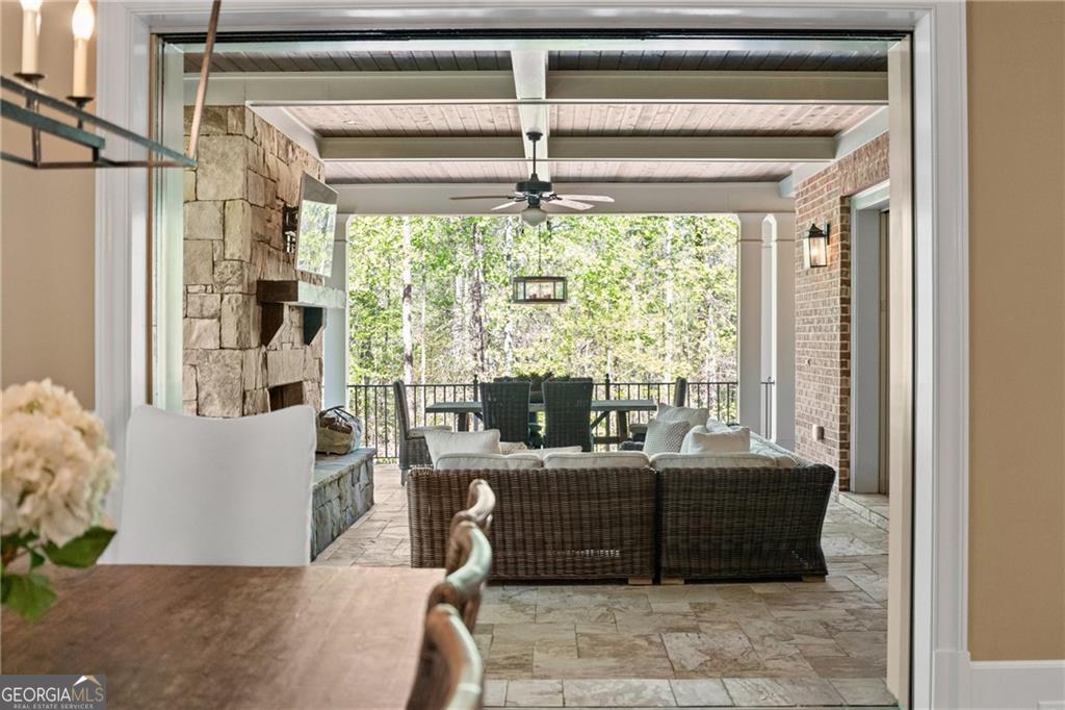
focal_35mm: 34
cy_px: 355
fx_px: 1020
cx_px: 532
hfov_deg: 55.1
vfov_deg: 38.3
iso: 1250
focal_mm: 34.5
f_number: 4
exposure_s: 1/160
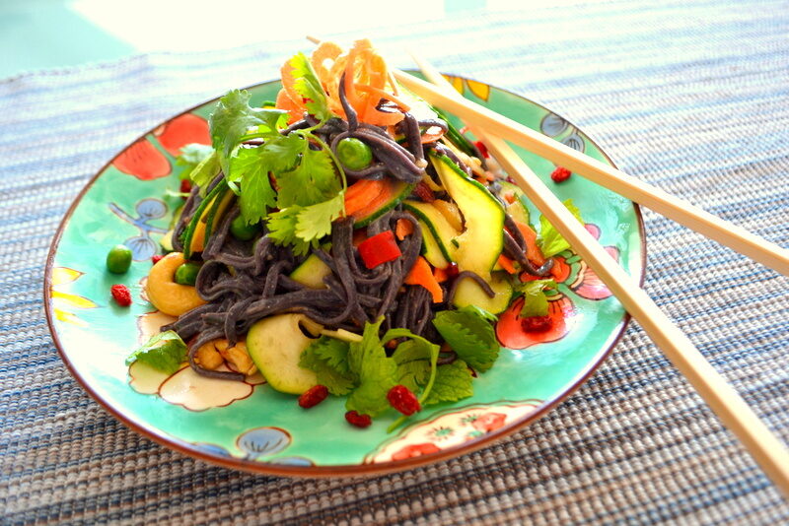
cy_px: 263
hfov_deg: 67.4
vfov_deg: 48.0
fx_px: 592
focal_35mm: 27
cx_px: 394
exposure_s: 1/40
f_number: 3.5
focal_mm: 18
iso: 400
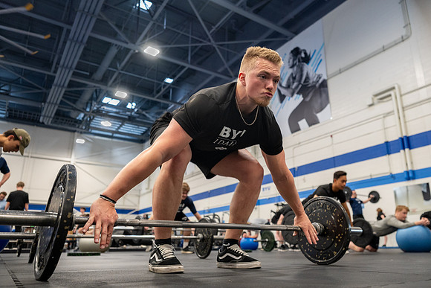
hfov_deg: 66.1
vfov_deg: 47.1
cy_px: 145
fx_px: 330
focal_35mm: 28
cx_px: 240
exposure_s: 1/80
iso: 1000
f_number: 2.8
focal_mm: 24
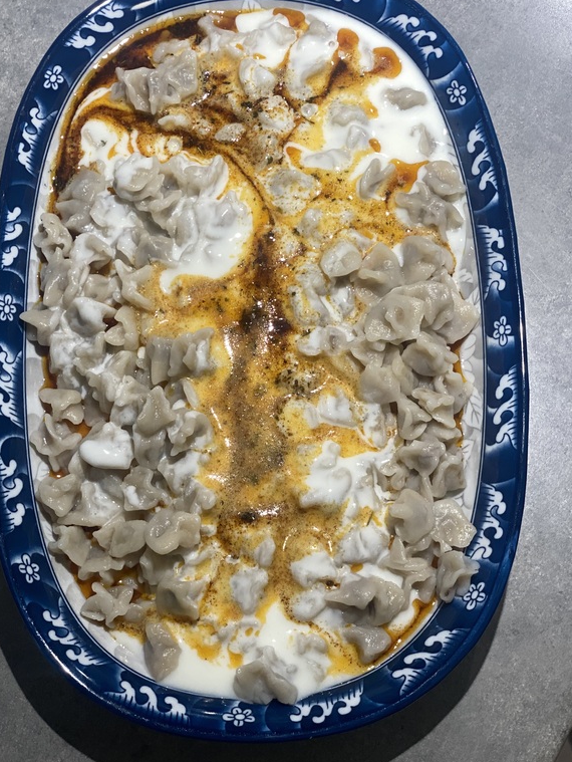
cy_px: 346
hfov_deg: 23.3
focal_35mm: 63
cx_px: 245
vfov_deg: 30.7
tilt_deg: -73.6
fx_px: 1387
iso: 80
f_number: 2
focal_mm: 6
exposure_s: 1/120
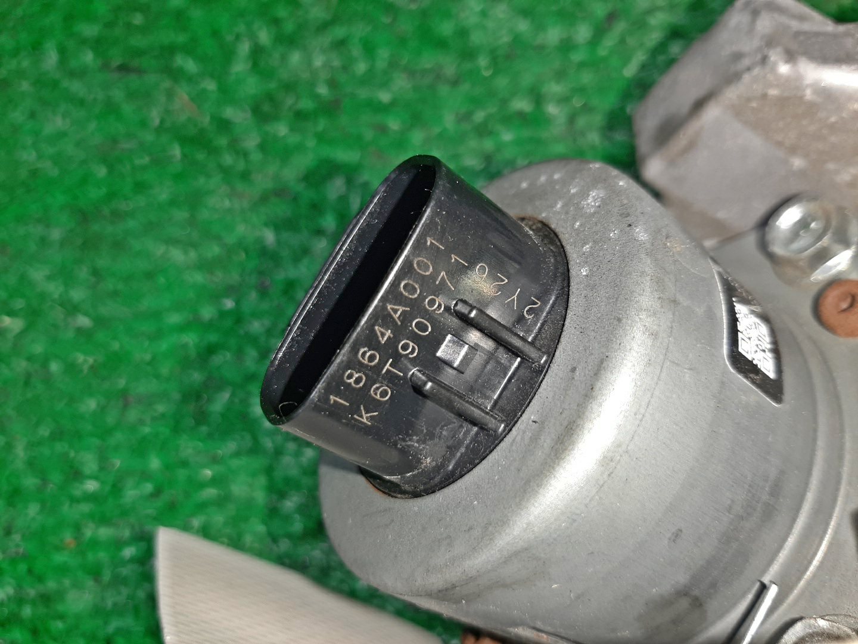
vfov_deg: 53.1
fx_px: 644
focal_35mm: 26
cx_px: 429
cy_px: 322
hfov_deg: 67.3
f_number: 1.7
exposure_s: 1/50
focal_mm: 3.93
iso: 69
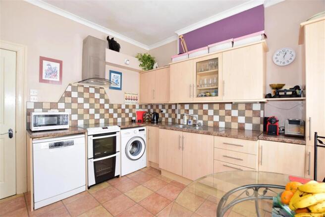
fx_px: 135
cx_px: 162
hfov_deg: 100.4
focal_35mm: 15
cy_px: 108
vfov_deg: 77.3
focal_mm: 10
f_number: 6.3
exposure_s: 1/50
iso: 640
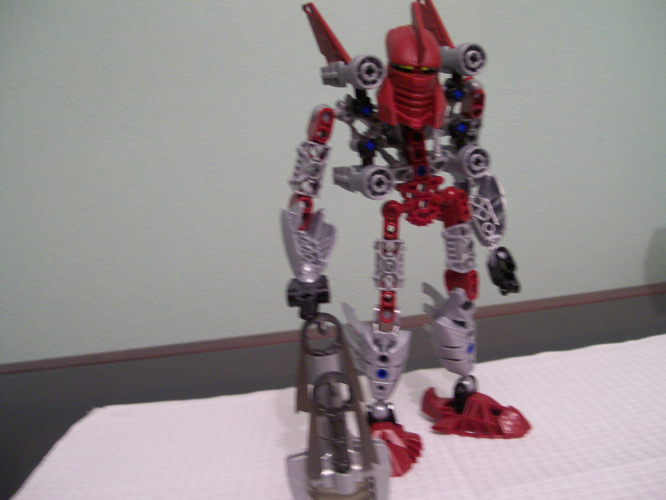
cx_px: 333
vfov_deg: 39.7
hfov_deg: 51.4
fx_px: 693
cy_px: 250
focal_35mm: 36
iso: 160
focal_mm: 6
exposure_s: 1/9.76
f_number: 2.7
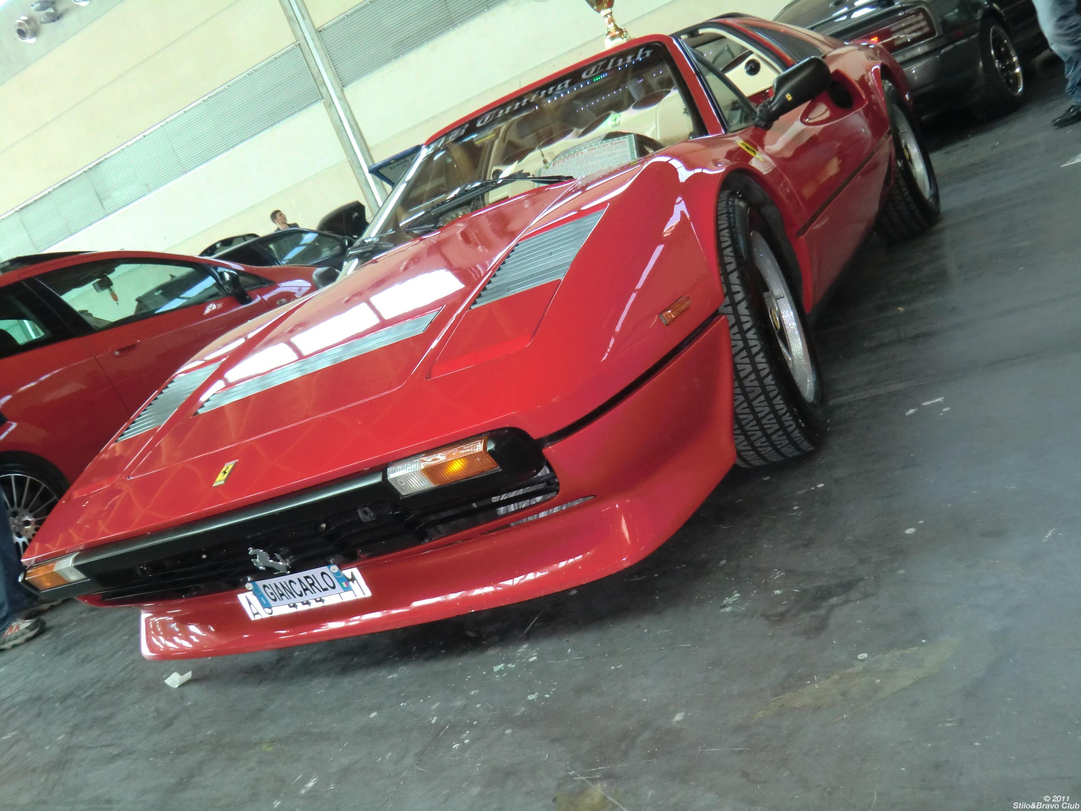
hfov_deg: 54.0
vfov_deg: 41.8
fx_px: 1062
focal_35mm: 34
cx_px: 540
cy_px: 406
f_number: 3.6
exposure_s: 1/60
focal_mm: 6.1
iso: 400
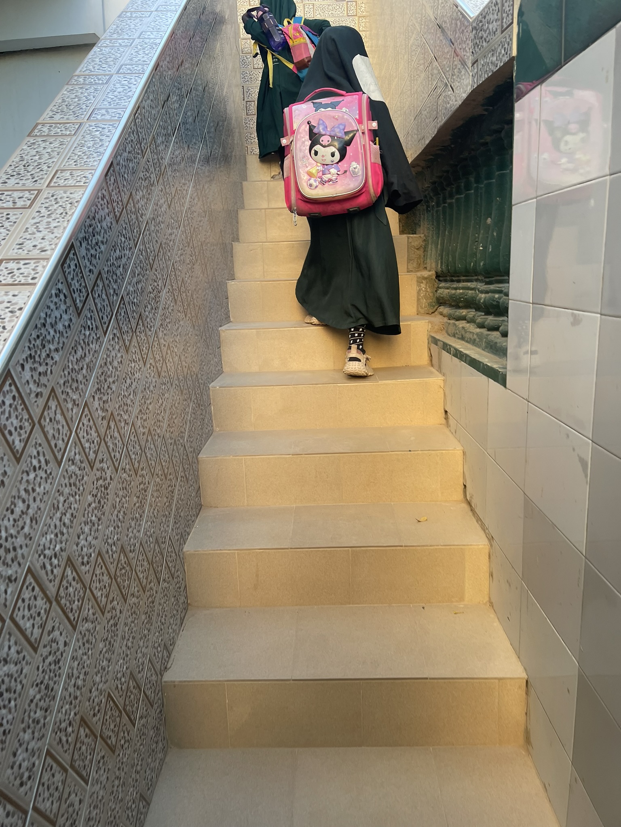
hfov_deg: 54.9
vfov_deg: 69.4
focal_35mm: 25
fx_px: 598
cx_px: 310
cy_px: 414
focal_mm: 5.1
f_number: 1.6
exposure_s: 1/121
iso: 64
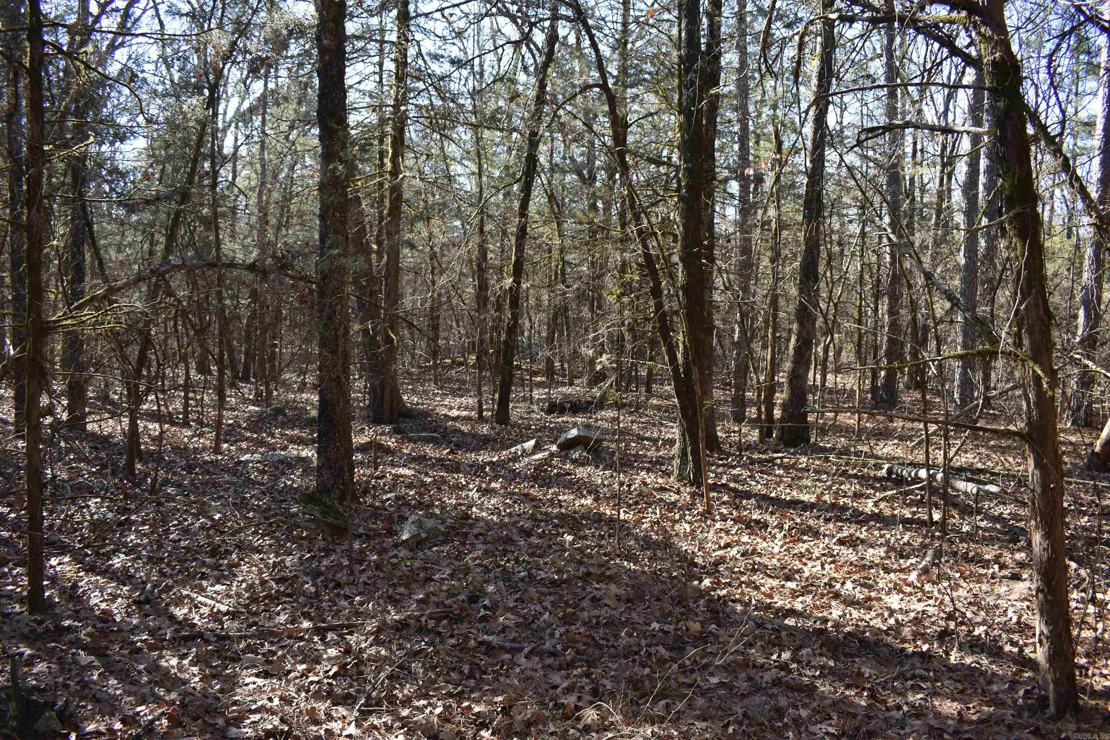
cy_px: 370
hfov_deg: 67.4
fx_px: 832
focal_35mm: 27
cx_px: 555
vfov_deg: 47.9
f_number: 5
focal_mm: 18
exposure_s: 1/250
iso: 400
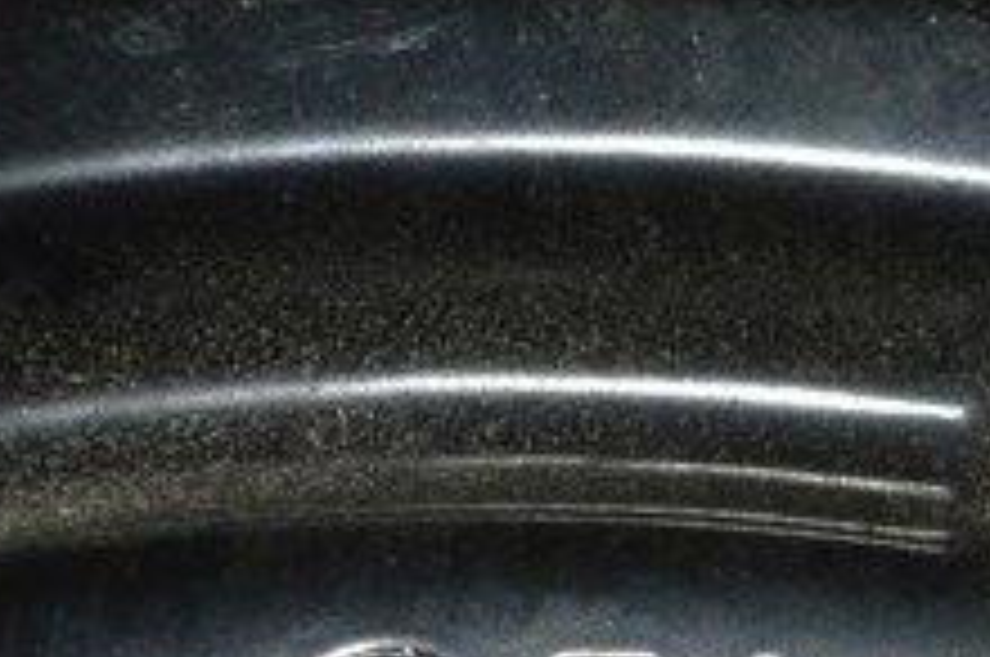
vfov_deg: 6.0
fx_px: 6233
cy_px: 803
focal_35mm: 227
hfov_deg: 9.0
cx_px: 1080
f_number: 8
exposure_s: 1/60
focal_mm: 52
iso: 100
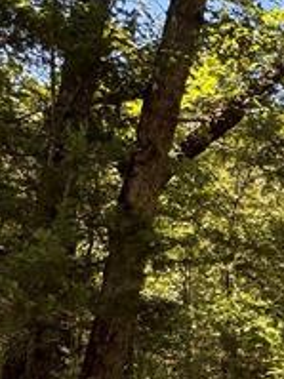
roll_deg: -1.9
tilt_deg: -0.9
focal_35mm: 54
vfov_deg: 34.5
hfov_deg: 21.8
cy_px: 303
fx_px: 591
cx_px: 442
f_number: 2.2
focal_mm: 2.22
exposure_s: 1/196
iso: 40
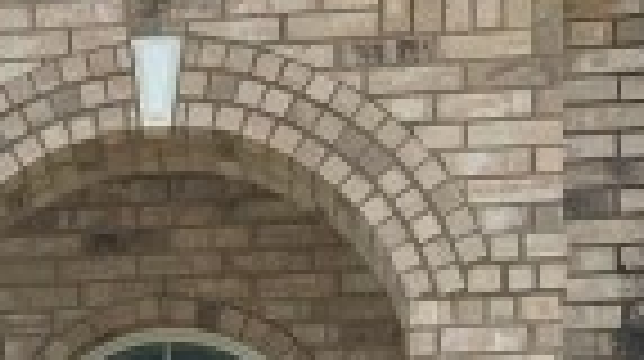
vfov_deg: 5.2
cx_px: -468
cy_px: 873
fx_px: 3871
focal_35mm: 227
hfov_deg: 9.1
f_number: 1.8
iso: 16
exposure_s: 1/898
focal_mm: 3
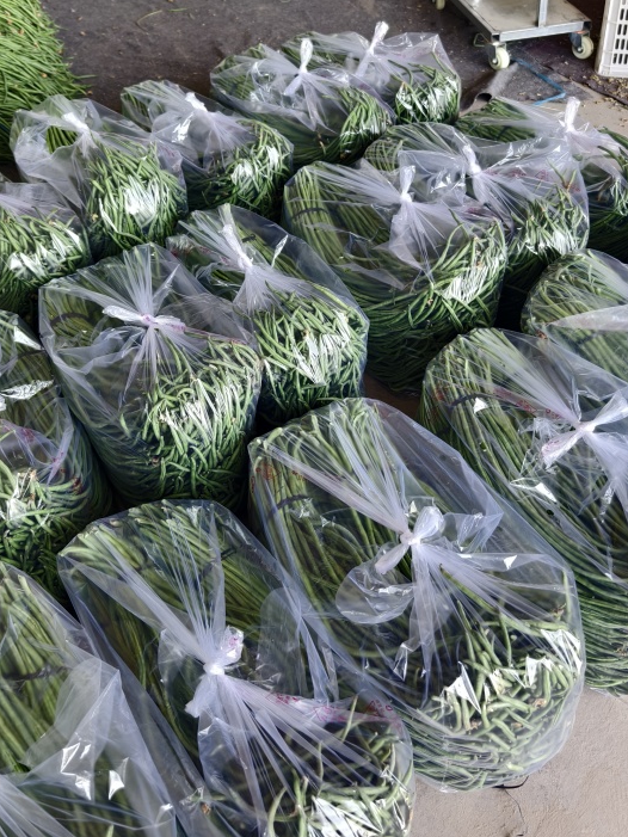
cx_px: 359
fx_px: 846
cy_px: 367
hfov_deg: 40.6
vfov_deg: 52.5
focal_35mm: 35
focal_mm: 8.67
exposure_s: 1/100
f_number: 1.75
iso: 151
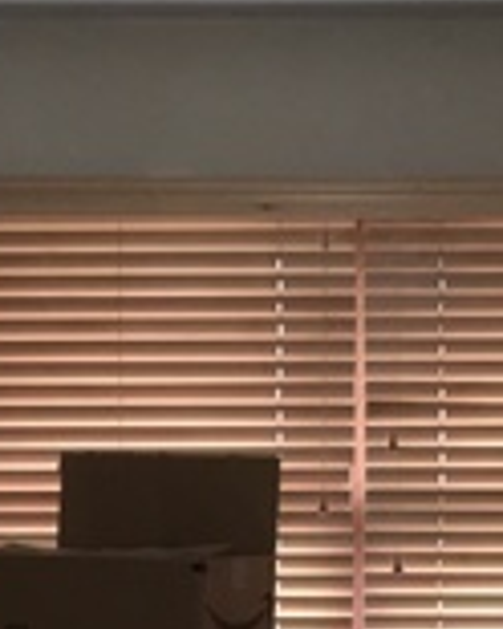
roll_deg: -0.5
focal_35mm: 122
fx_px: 2270
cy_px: 824
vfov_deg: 15.0
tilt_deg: -7.5
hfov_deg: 12.6
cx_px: 254
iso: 125
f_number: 2.2
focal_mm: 4.15
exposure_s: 1/16
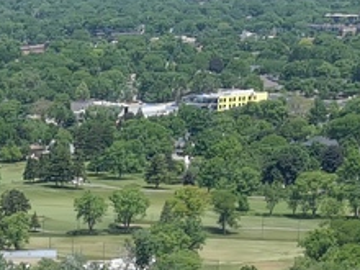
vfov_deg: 8.0
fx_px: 1768
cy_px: 659
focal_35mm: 170
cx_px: -90
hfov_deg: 11.4
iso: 100
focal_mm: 4.74
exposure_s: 1/800
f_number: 1.8
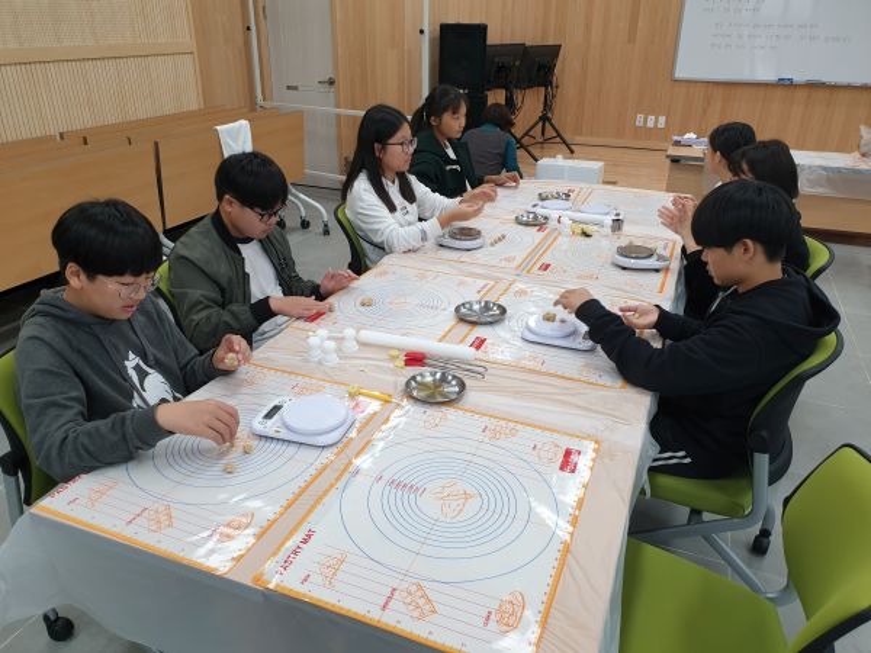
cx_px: 436
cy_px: 326
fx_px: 654
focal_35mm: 26
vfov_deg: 53.1
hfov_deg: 67.3
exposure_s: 1/60
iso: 64
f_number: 2.4
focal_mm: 4.3
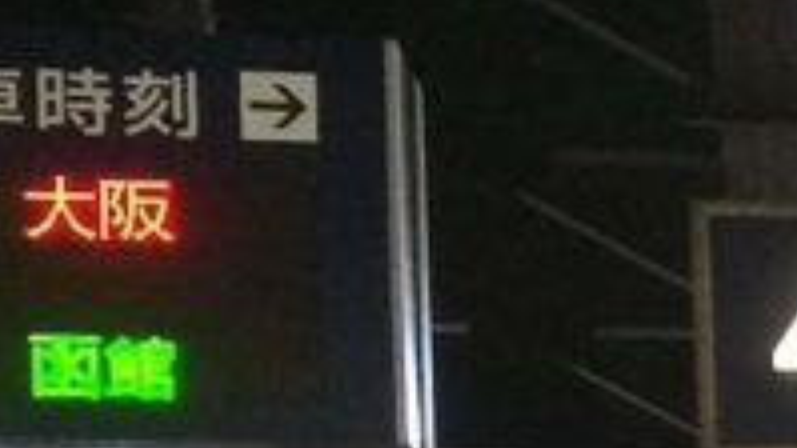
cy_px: 1008
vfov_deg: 6.1
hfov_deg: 9.4
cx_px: 2239
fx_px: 4037
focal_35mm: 191
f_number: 2.2
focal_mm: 4.15
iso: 250
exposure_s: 1/30
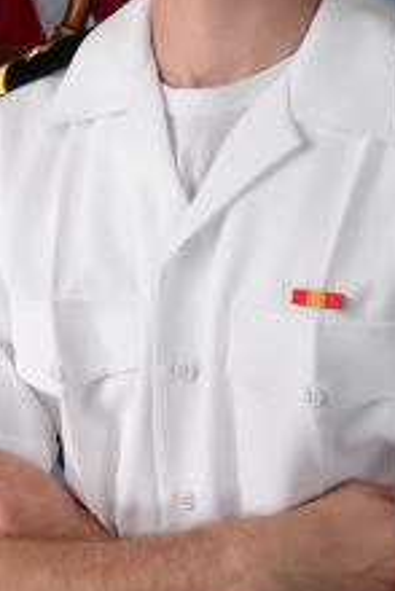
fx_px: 2859
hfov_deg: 7.9
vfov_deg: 11.7
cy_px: 24
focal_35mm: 174
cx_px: 101
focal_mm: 70
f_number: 11
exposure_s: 1/200
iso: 200
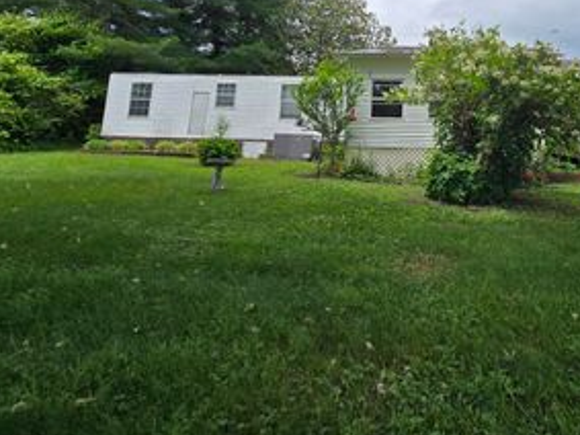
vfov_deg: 55.4
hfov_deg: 69.5
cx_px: 428
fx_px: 385
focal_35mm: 23
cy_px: 97
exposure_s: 1/2851
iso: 50
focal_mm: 2.2
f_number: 2.2
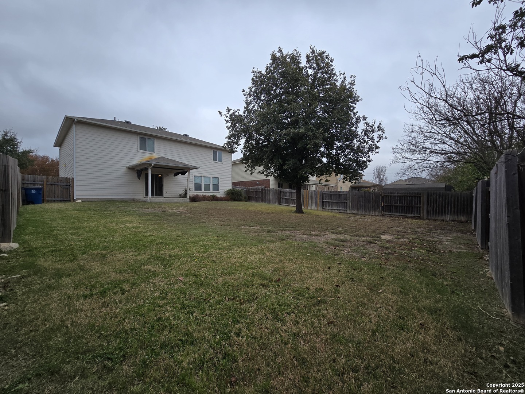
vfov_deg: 89.9
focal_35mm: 13
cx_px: 262
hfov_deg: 106.2
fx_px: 197
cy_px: 197
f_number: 2.2
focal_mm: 2.2
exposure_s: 1/1235
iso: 50
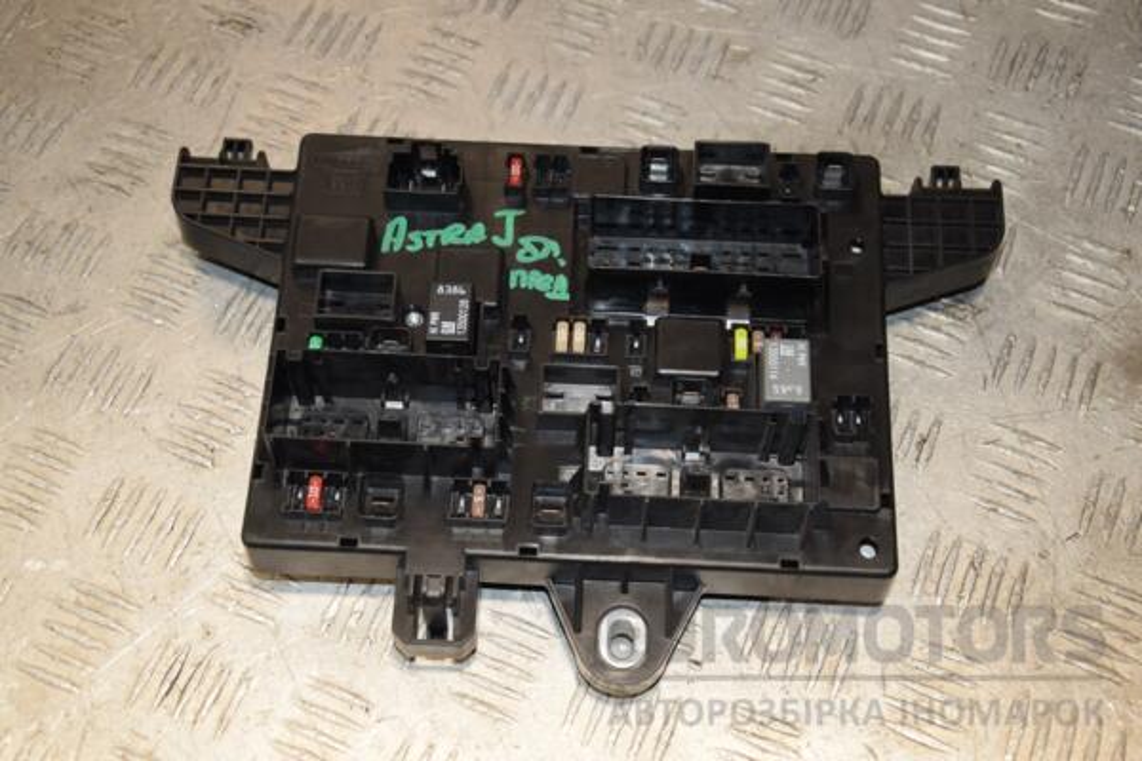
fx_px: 1665
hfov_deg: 37.9
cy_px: 380
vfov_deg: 25.8
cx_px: 571
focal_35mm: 52
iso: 800
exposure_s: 1/200
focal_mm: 35
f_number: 5.6
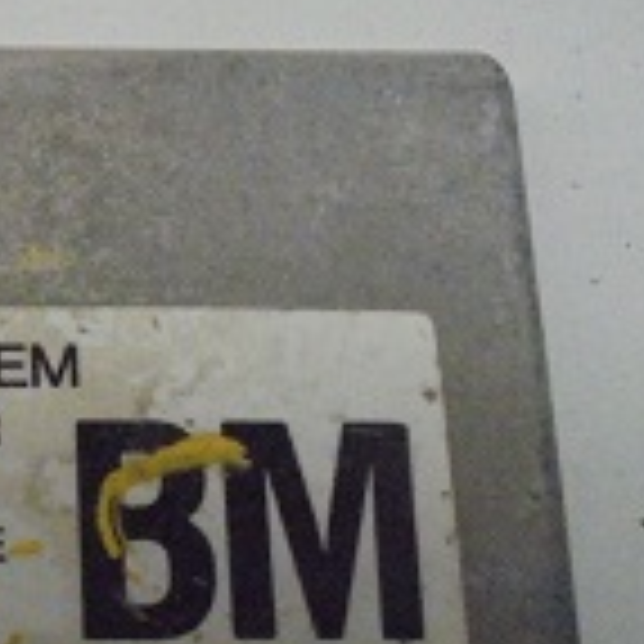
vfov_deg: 21.6
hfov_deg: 21.2
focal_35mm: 75
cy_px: 743
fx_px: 1579
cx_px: -160
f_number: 3.5
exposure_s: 1/80
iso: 800
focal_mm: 4.6
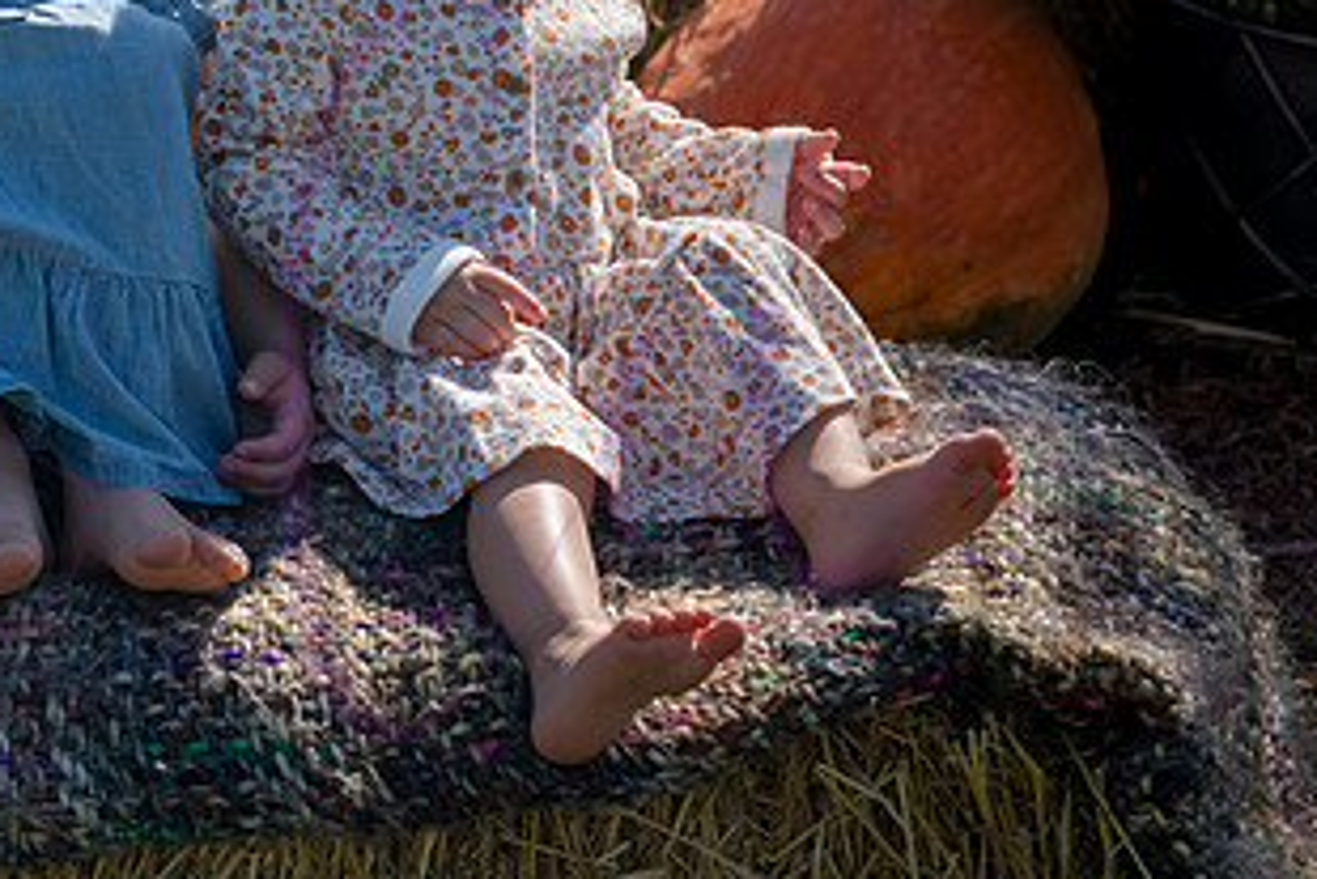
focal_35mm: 159
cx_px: 157
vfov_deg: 8.6
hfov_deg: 12.8
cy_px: 70
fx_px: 5819
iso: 400
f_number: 6.3
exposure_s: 1/1250
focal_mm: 85
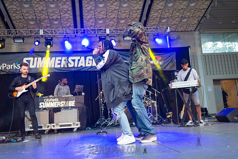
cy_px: 80
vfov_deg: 37.9
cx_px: 119
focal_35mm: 35
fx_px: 231
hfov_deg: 54.4
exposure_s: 1/800
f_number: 2
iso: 2500
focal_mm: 35
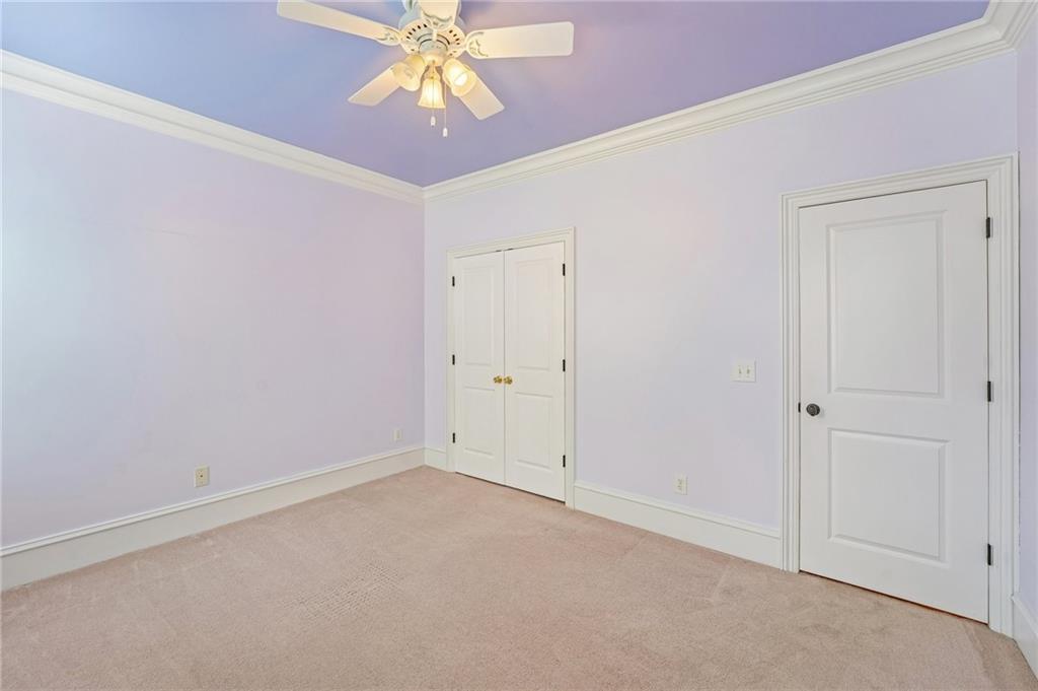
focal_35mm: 14
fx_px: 403
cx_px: 519
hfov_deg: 104.3
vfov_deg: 81.1
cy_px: 346
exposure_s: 1/4
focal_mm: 14
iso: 200
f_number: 8
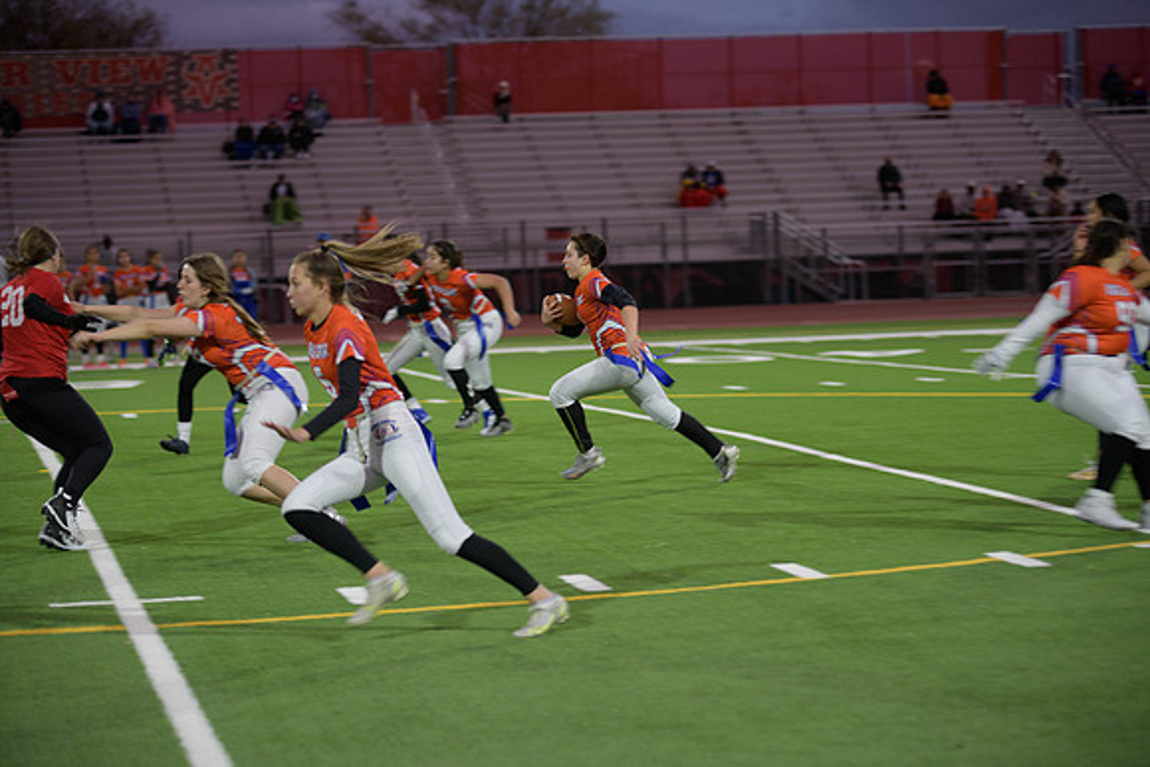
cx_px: 575
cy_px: 384
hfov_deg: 20.4
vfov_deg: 13.7
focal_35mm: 100
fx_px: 3195
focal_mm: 100
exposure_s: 1/200
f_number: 2.8
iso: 560
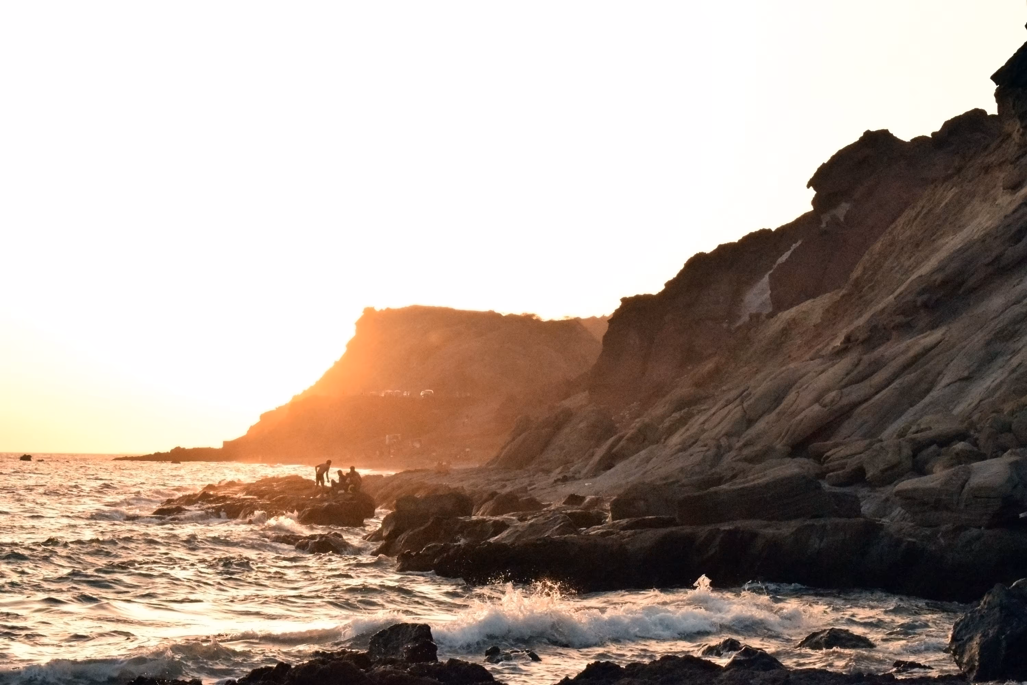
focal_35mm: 82
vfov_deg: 16.6
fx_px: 2353
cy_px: 342
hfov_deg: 24.6
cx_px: 514
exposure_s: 1/4000
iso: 12800
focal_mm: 55
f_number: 11
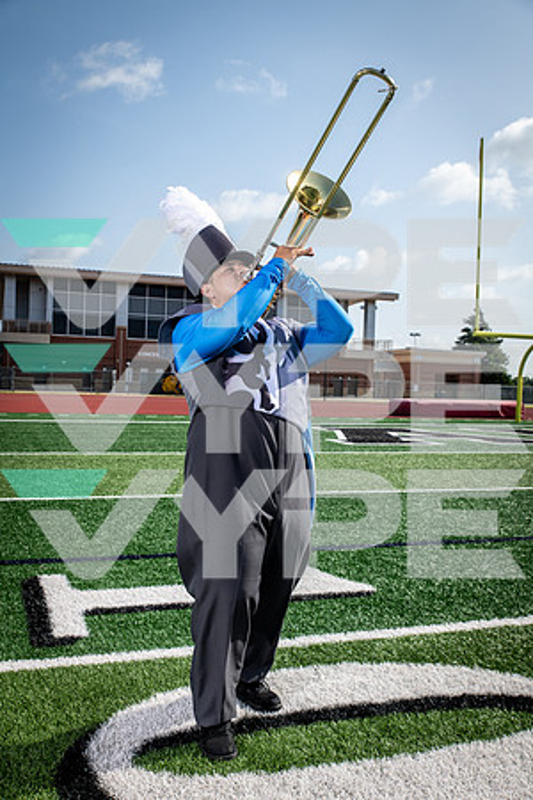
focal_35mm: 36
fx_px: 799
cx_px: 266
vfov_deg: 53.1
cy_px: 400
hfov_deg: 36.9
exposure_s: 1/400
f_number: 7.1
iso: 125
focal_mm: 36
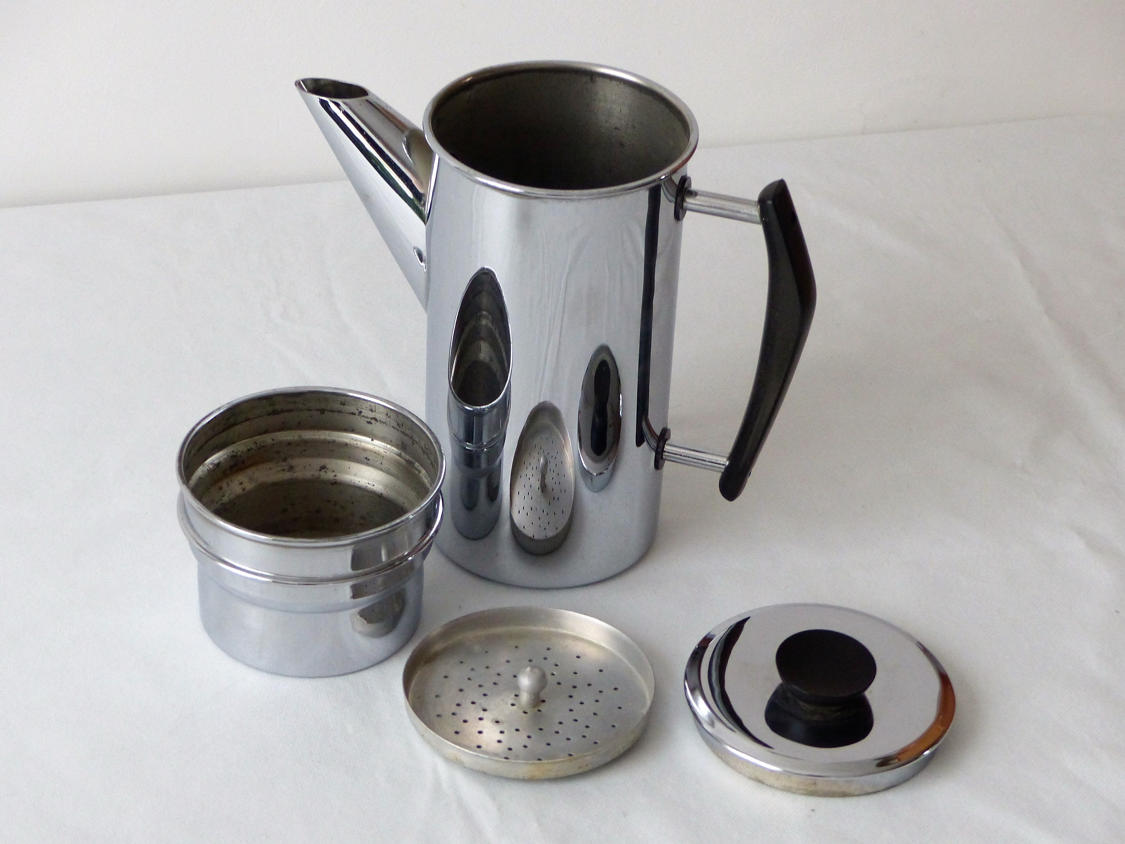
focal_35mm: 89
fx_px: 2892
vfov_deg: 16.6
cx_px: 562
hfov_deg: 22.0
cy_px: 422
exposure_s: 1/30
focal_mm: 15
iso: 400
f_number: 2.8
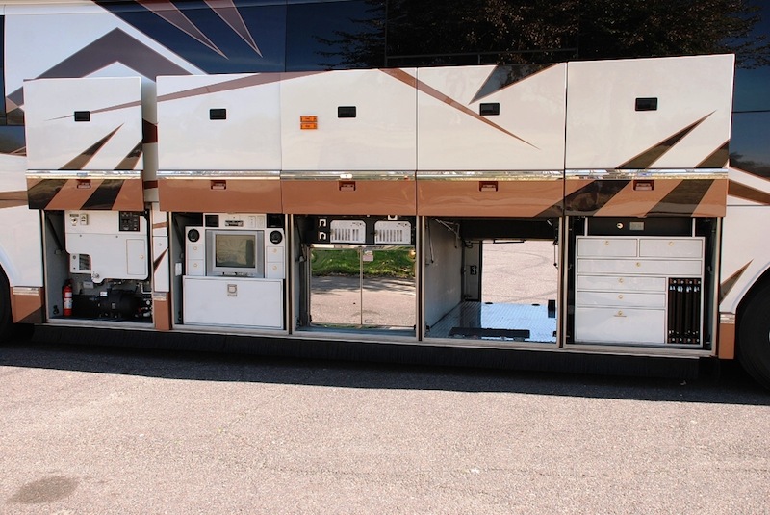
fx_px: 771
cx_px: 385
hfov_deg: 53.1
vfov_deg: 36.9
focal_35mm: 36
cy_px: 258
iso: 100
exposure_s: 1/125
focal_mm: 24
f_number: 5.6
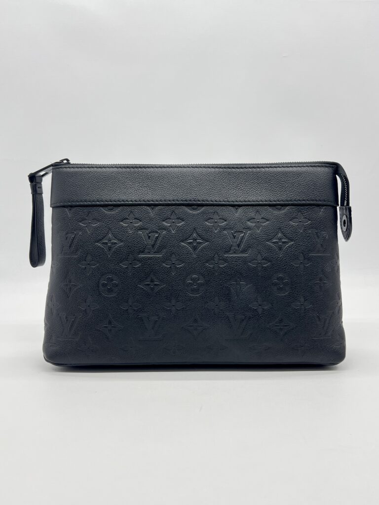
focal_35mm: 26
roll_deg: +0.0
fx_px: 380
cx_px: 190
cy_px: 252
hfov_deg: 53.1
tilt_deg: -8.7
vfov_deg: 67.3
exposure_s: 1/116
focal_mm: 5.7
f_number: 1.5
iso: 32
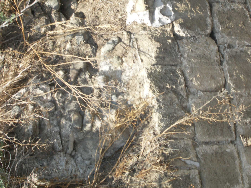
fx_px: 863
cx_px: 157
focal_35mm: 119
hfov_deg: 16.5
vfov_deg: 12.4
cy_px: 69
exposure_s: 1/60
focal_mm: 20.8
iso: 100
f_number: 11
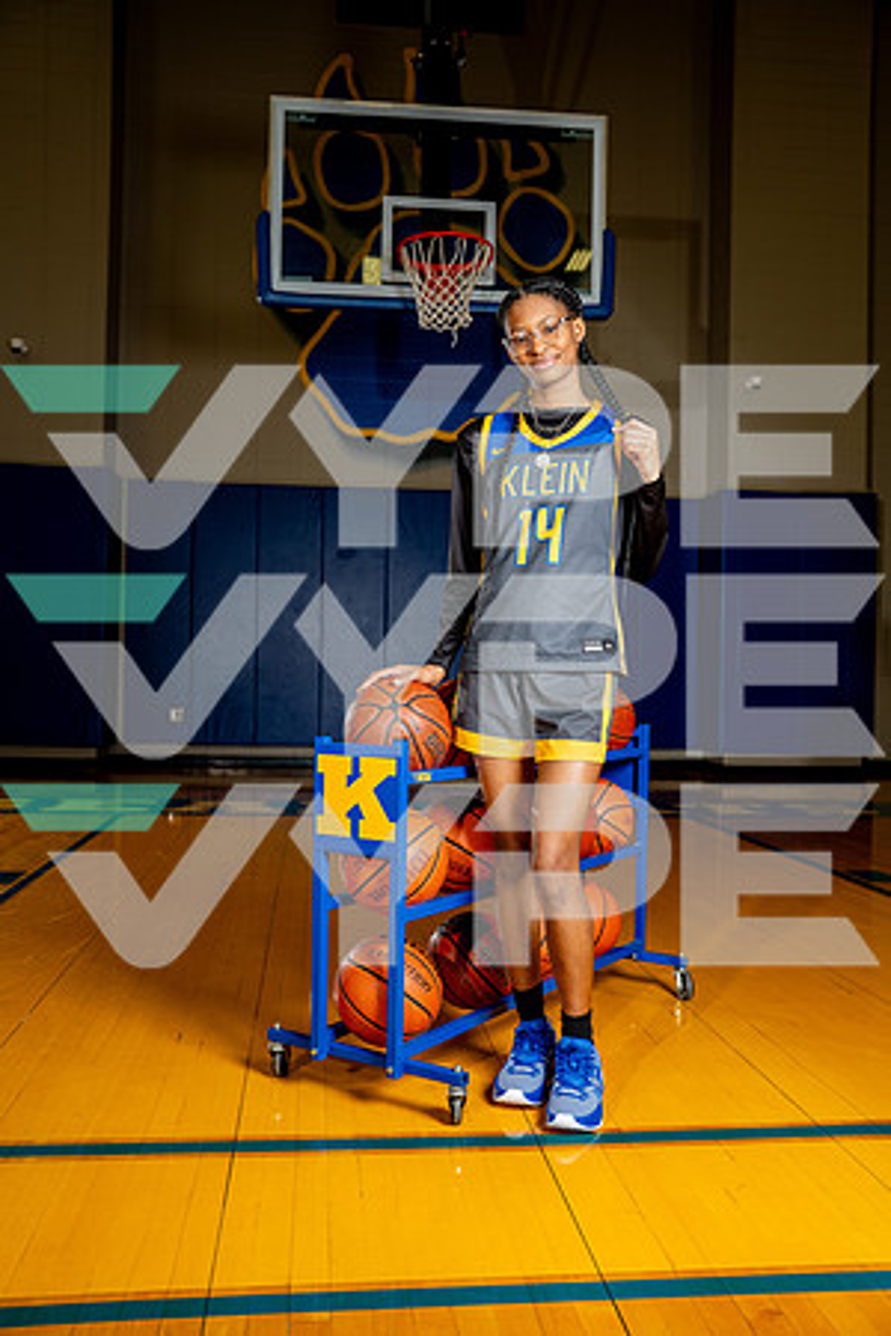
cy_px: 668
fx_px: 1188
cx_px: 446
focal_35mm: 32
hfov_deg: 41.1
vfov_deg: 58.7
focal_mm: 32
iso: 160
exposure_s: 1/250
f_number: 4
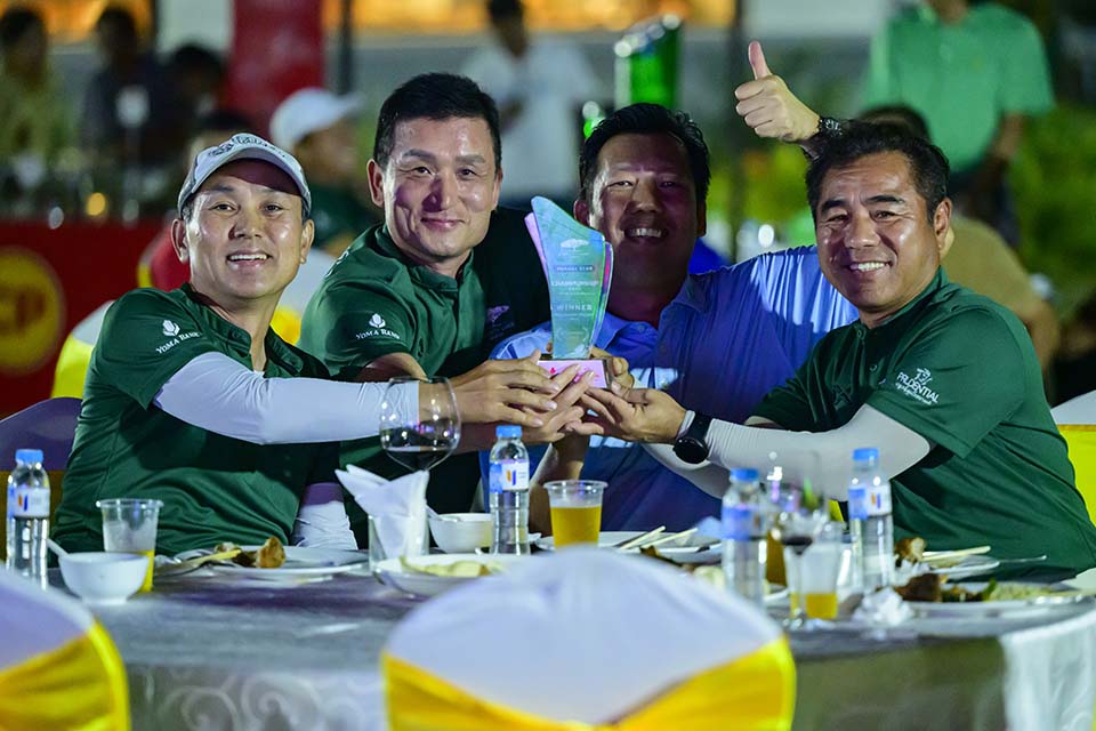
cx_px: 548
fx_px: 4871
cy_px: 366
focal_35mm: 160
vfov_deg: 8.6
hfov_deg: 12.8
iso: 10000
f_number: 2.8
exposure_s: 1/250
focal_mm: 160
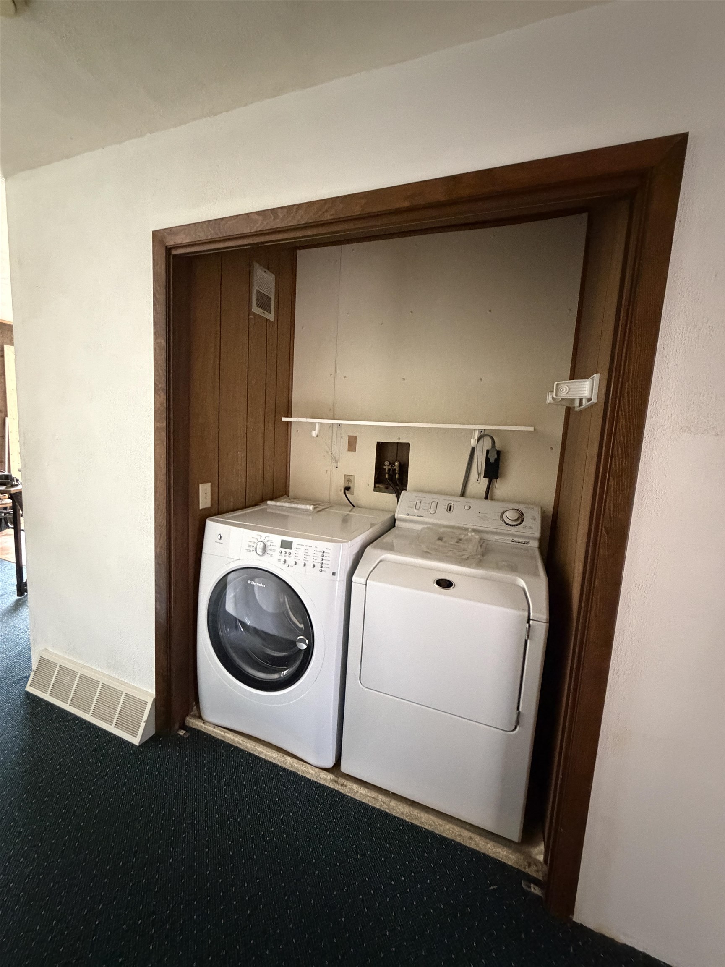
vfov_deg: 102.1
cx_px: 362
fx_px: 391
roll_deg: -3.0
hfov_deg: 85.7
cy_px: 484
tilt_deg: -7.6
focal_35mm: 14
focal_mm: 2.22
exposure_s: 1/40
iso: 1250
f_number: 2.2
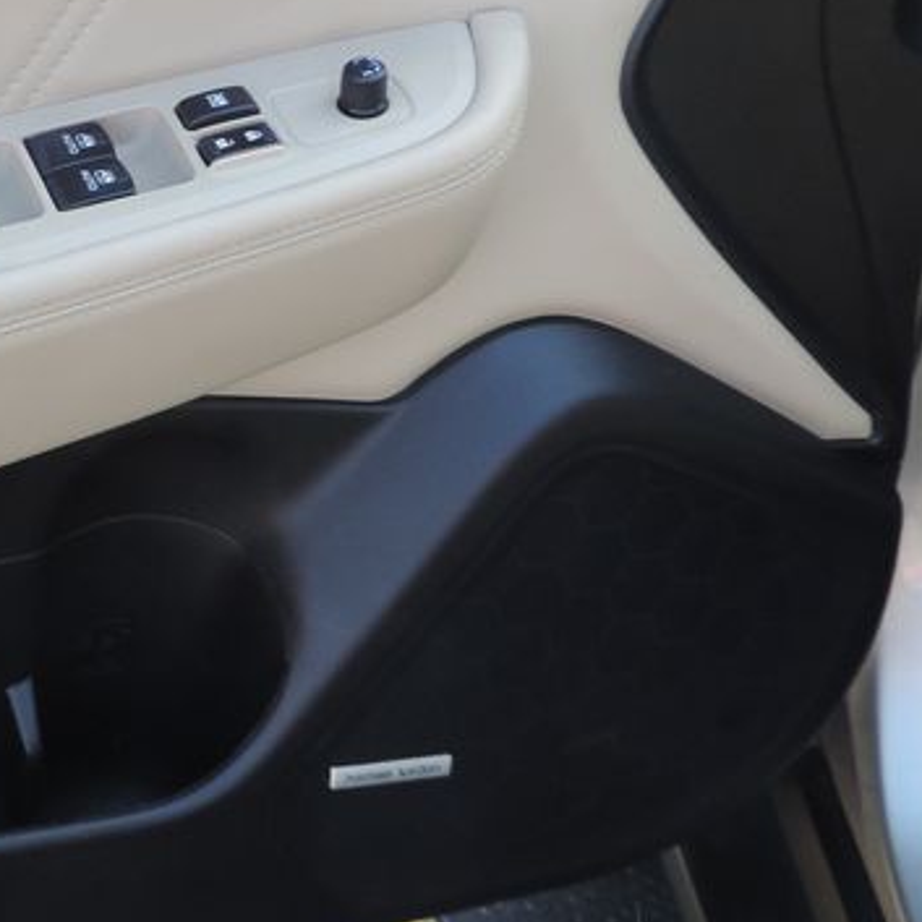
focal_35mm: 77
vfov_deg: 22.4
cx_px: -287
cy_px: 316
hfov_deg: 20.5
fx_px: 2320
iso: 80
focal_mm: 4.3
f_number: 3
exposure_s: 1/80
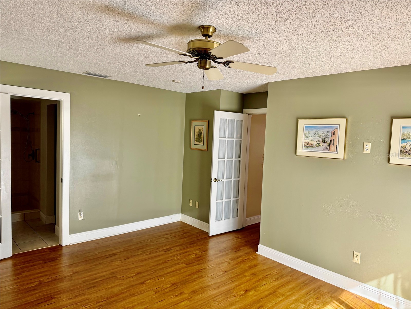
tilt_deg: -4.5
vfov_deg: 56.8
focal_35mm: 24
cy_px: 154
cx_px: 206
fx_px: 285
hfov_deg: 71.6
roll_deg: -2.7
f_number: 1.78
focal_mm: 6.76
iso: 125
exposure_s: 1/121
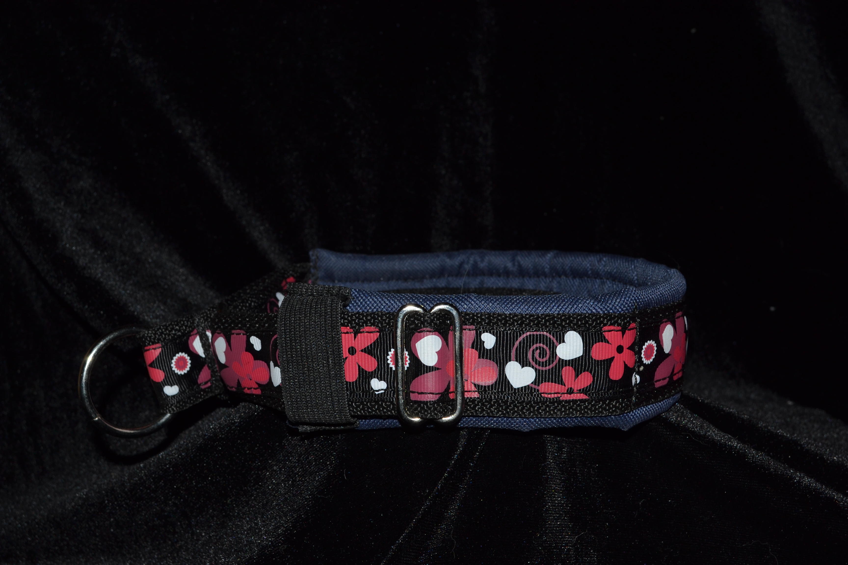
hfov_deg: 43.6
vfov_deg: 29.9
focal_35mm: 45
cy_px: 282
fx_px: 1060
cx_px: 424
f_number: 8
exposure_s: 1/60
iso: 100
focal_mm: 30
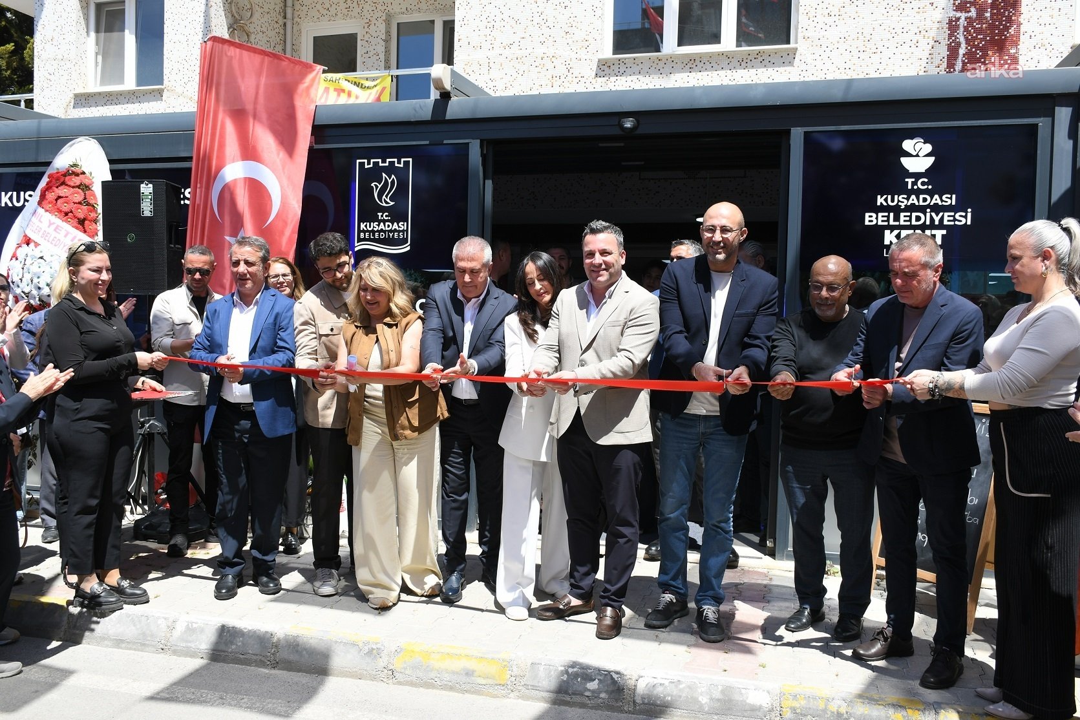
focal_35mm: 30
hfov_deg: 61.9
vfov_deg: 43.6
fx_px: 900
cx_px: 540
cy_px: 360
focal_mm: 20
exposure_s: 1/200
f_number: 7.1
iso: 100
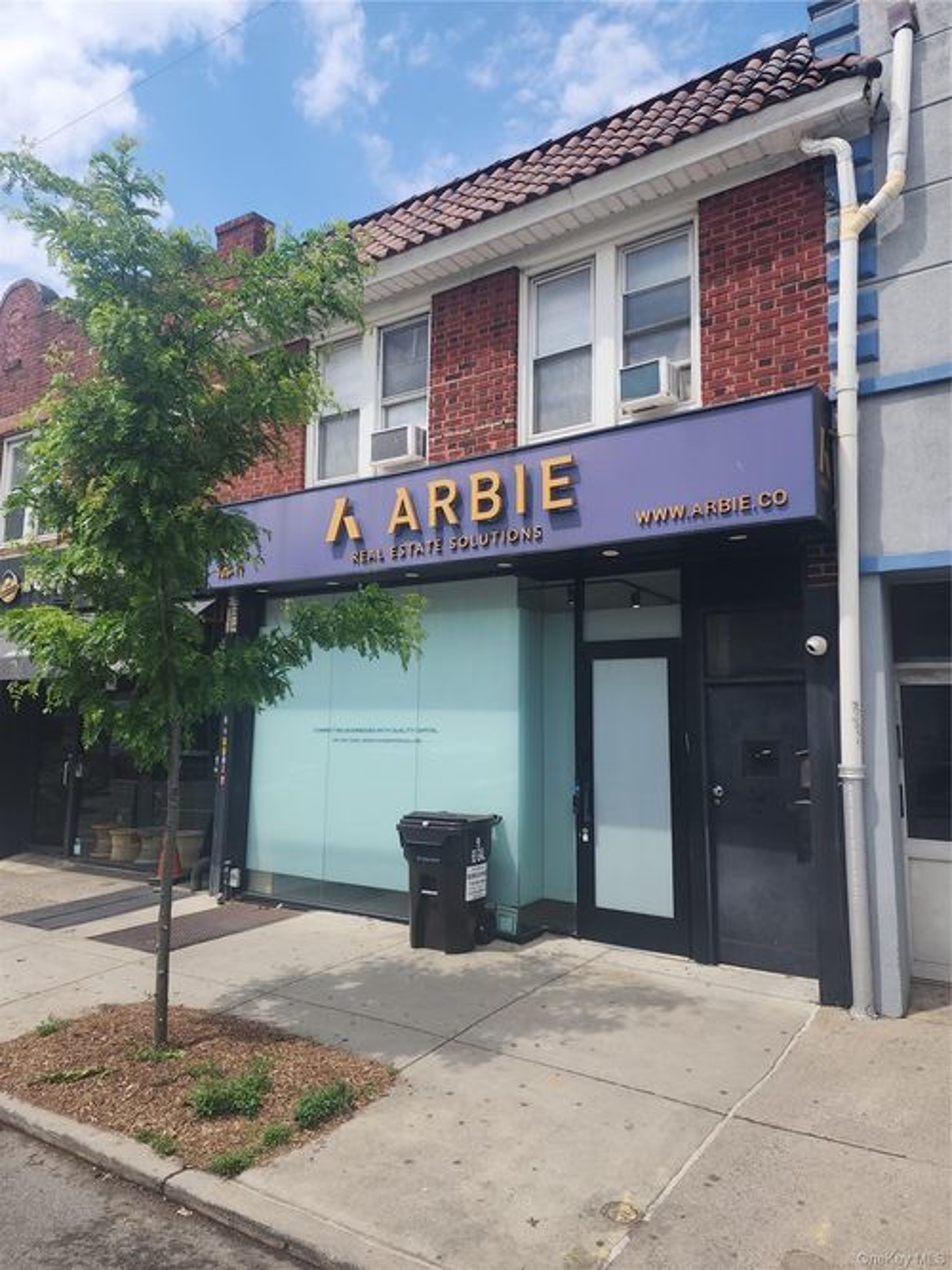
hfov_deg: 58.9
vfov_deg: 73.9
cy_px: 635
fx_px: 844
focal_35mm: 23
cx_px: 476
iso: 12
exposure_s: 1/932
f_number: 1.8
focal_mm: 6.4
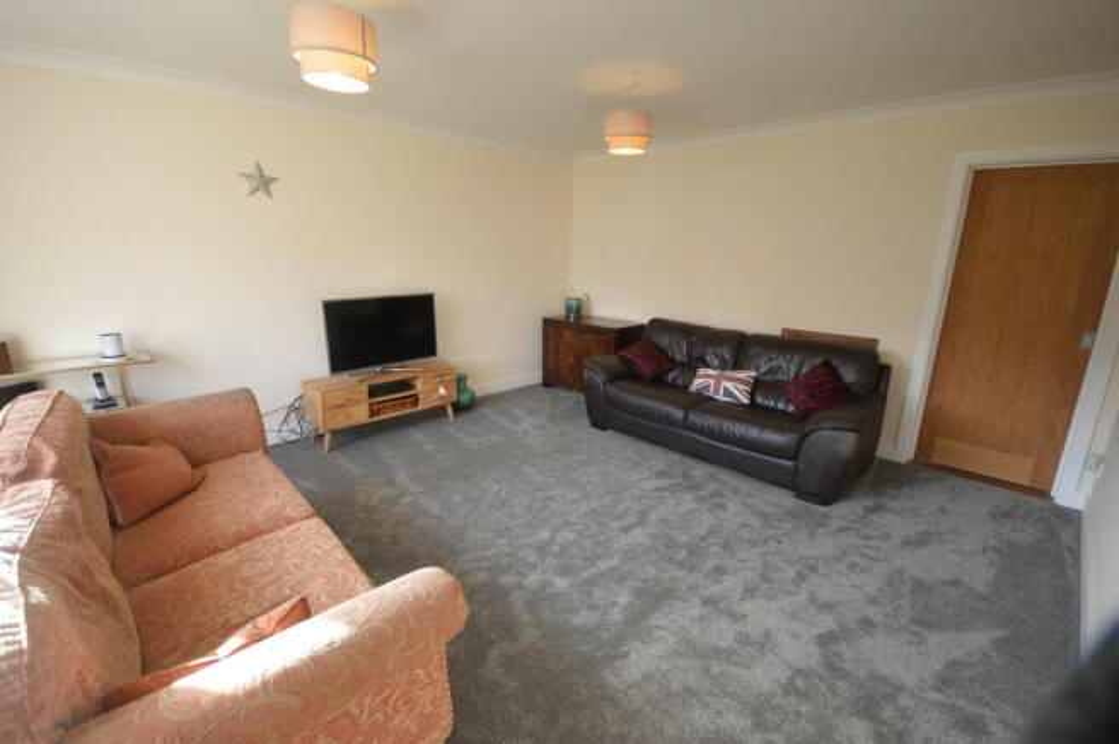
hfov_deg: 100.4
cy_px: 372
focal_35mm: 15
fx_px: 466
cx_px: 560
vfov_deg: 77.2
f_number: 4
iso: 400
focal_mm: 10
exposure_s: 1/60
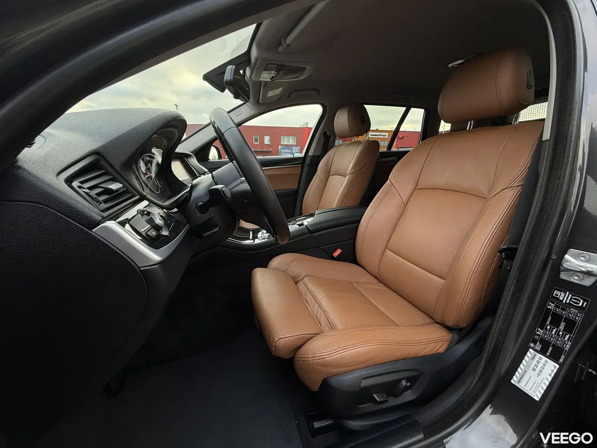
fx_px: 241
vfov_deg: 85.7
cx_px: 298
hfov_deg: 102.1
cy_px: 224
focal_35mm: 14
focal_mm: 2.22
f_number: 2.2
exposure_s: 1/99
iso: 125
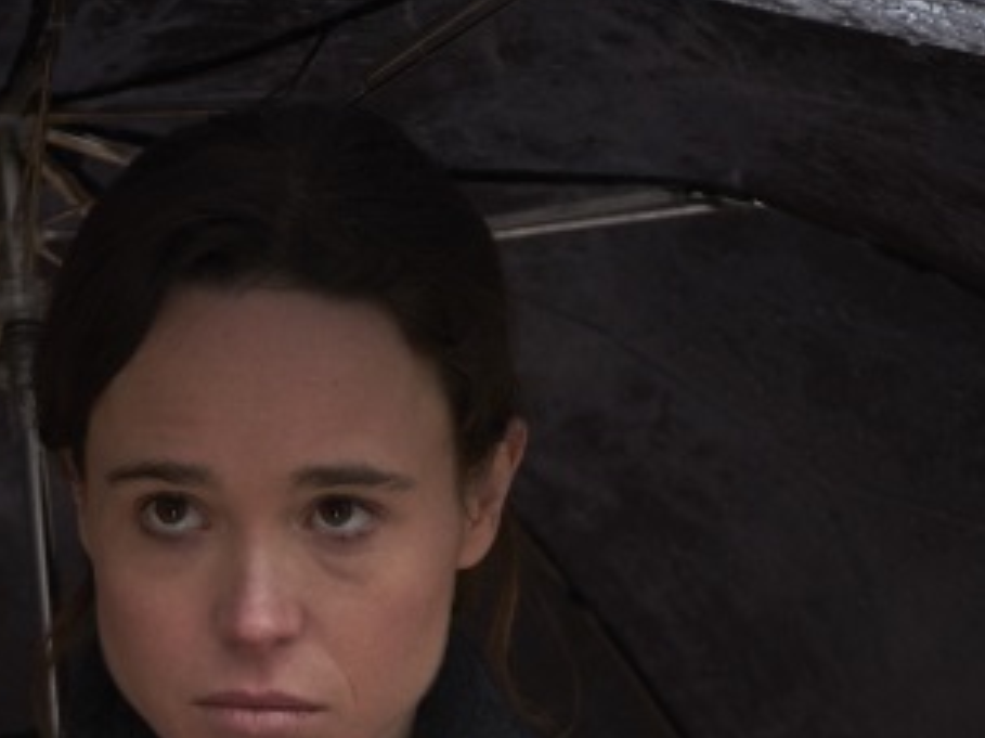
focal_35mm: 493
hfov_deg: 4.0
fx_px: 14023
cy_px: 827
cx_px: 156
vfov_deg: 3.0
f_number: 2.8
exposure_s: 1/125
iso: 1600
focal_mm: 129.2
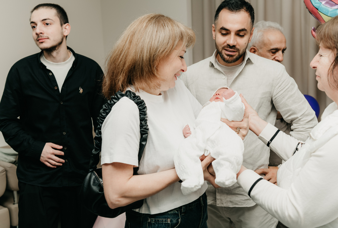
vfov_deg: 31.6
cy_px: 113
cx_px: 165
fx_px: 403
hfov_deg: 45.5
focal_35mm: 43
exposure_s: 1/160
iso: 250
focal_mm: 42
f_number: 4.5
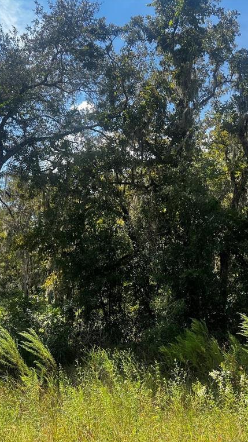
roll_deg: +1.7
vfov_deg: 52.8
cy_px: 221
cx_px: 149
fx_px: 444
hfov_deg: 31.1
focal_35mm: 38
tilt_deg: +7.0
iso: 50
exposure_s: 1/1266
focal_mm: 5.7
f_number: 1.5
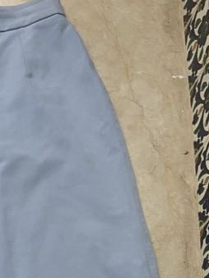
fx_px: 667
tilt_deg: -72.8
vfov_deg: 19.7
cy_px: 442
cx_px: -49
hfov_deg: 16.9
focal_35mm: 83
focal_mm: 4.25
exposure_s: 1/60
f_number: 1.8
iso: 200
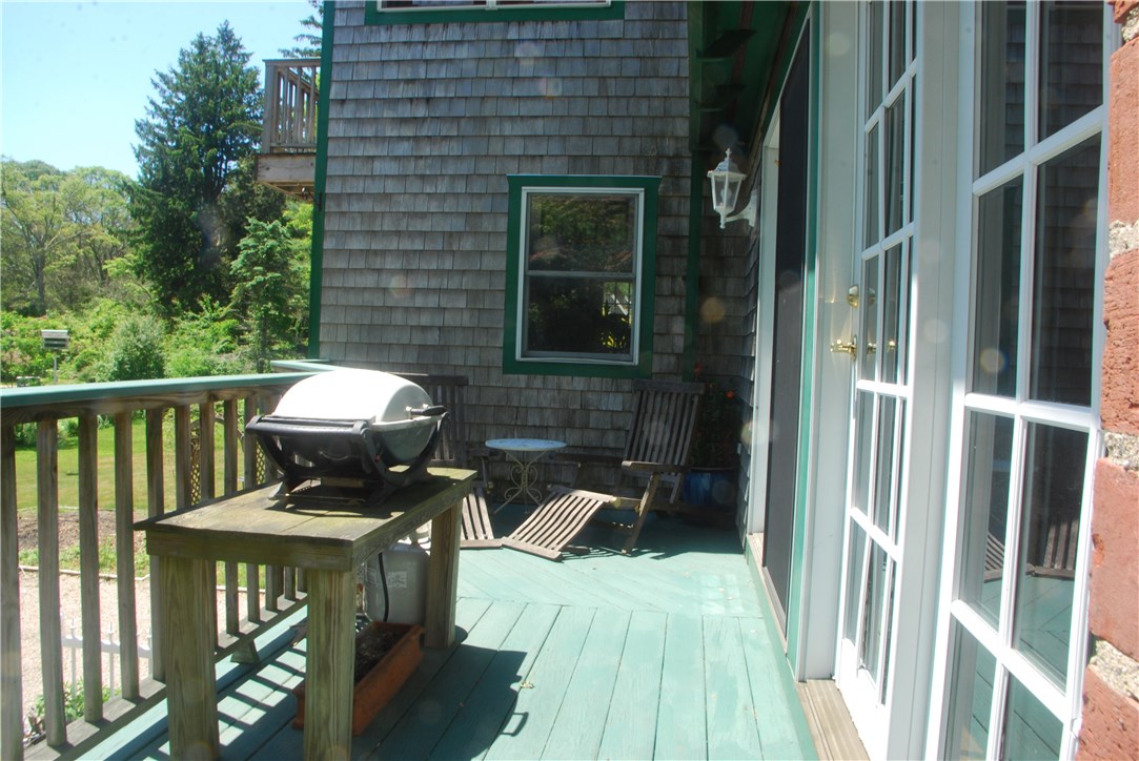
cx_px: 570
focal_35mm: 30
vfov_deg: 43.7
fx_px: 950
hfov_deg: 61.9
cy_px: 380
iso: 200
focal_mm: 20
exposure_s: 1/20
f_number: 18
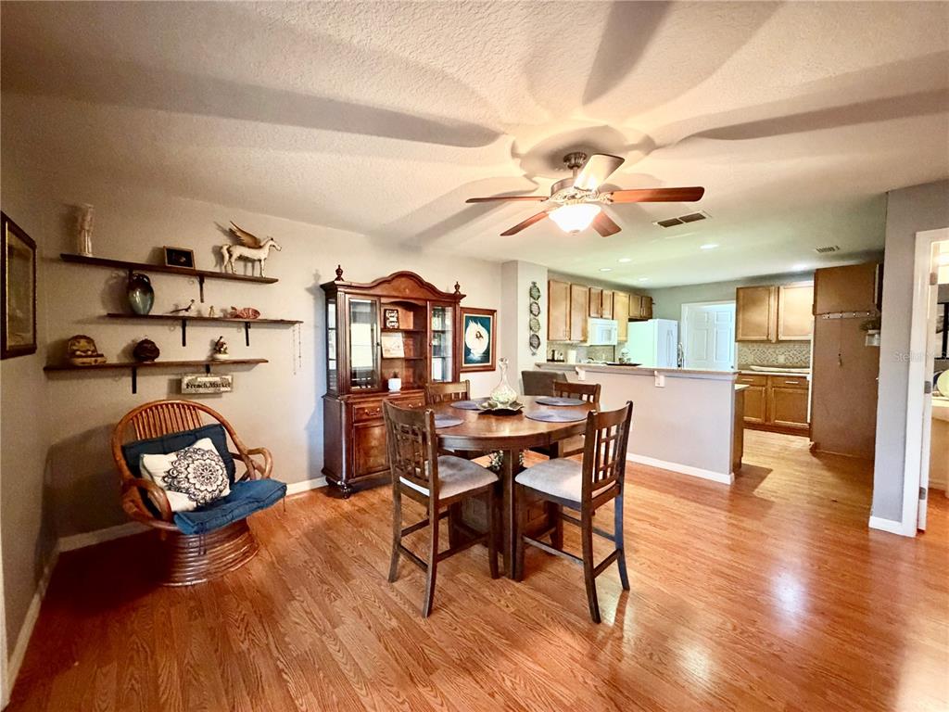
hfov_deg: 102.1
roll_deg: -0.3
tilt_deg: -2.7
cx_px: 474
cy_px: 356
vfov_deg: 85.7
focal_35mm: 14
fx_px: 384
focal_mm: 2.22
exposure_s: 1/40
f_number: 2.2
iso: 1250
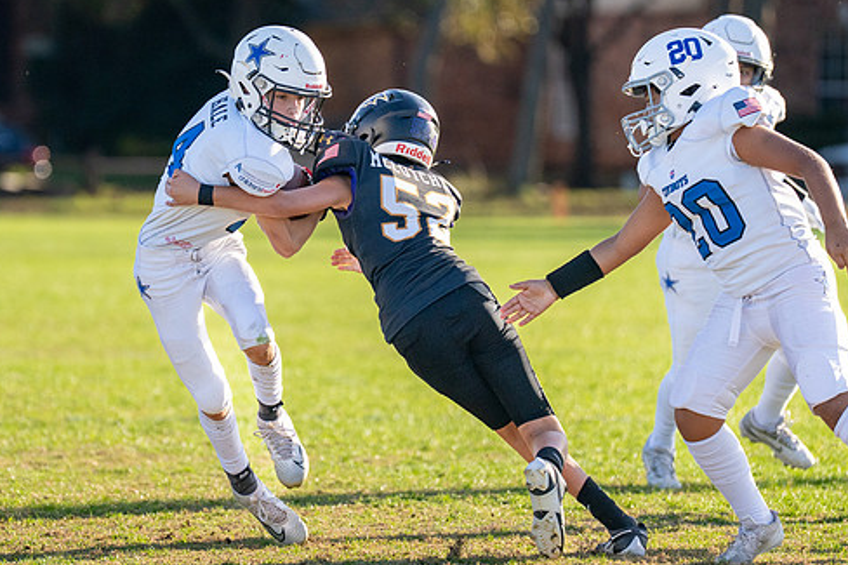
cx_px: 288
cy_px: 261
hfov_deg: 4.8
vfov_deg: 3.2
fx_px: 10031
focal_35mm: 426
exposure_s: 1/4000
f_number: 2.8
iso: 400
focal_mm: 200
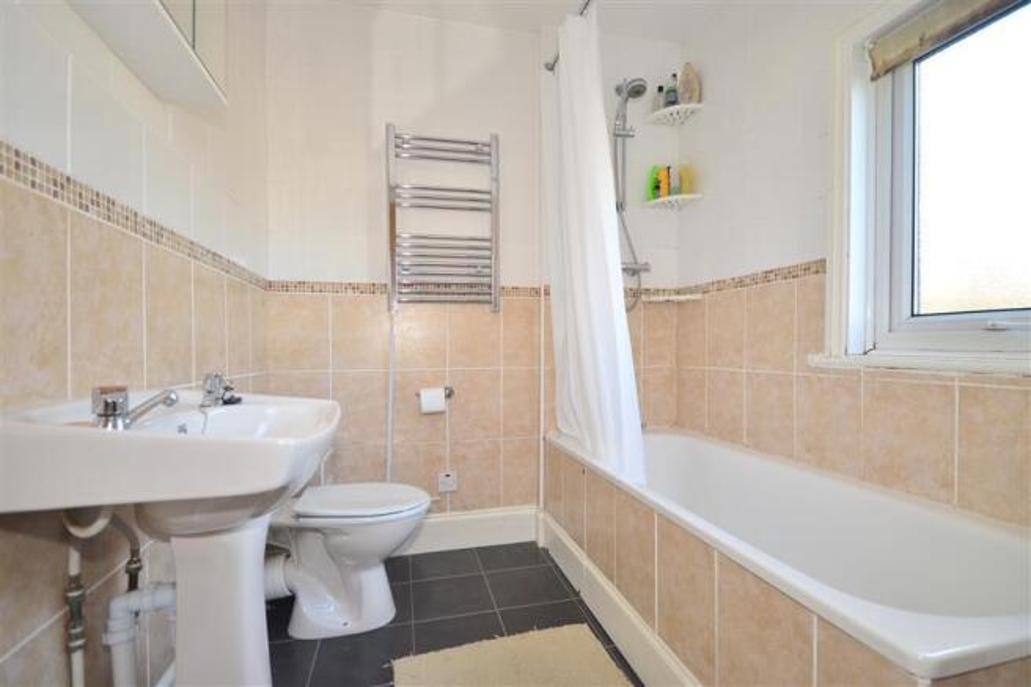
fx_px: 494
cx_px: 516
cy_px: 344
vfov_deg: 69.6
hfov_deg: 92.5
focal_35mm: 17
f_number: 5
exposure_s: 1/25
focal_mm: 11.5
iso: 200
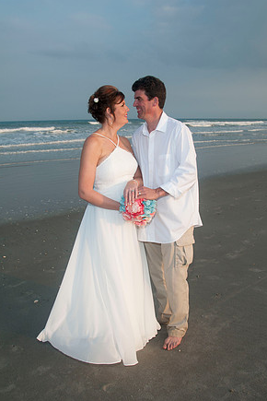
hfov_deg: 42.3
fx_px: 345
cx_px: 135
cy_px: 198
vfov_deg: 60.3
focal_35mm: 31
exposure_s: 1/250
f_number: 6.3
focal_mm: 20
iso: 100
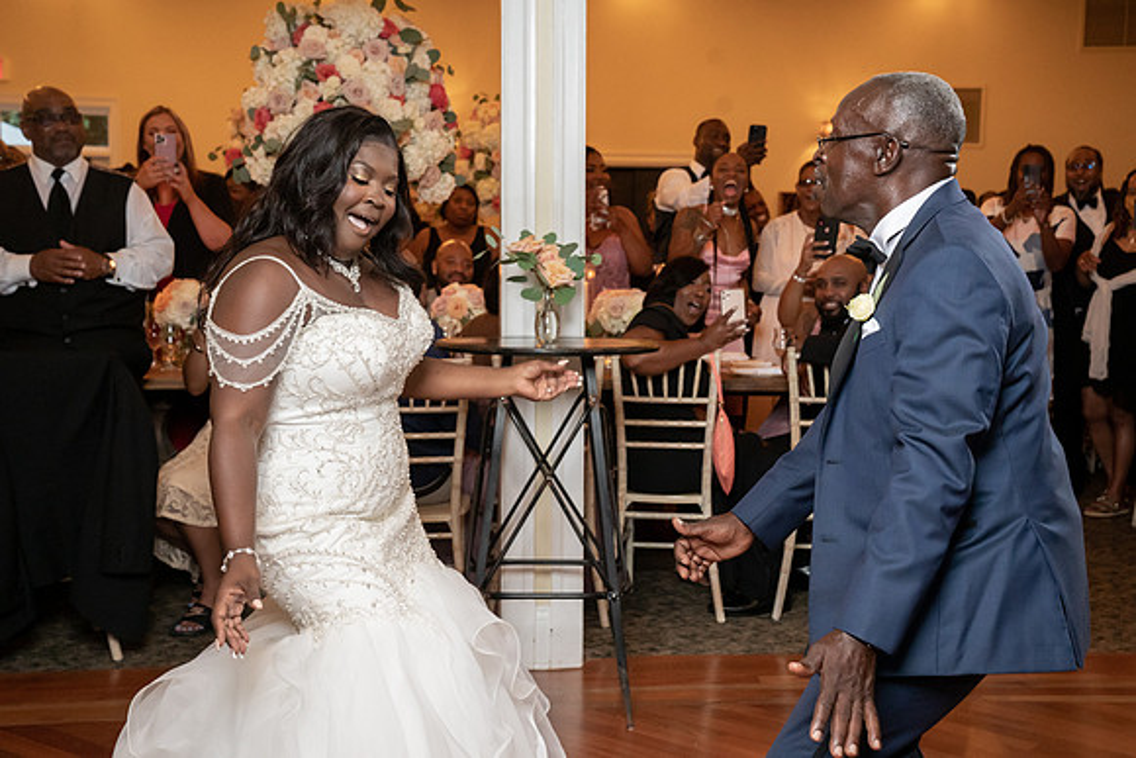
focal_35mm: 47
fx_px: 1477
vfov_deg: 28.8
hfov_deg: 42.1
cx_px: 580
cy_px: 372
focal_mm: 45
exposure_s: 1/200
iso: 4000
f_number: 5.6
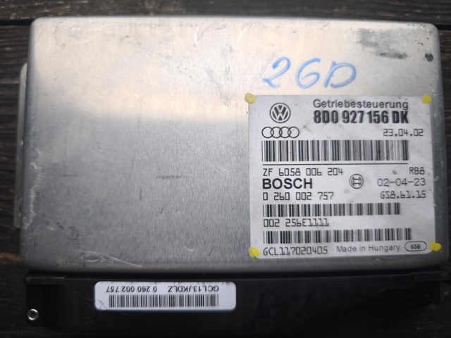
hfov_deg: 73.9
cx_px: 226
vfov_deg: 58.9
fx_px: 300
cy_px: 169
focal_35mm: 23
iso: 50
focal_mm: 6.57
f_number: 1.6
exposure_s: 1/146
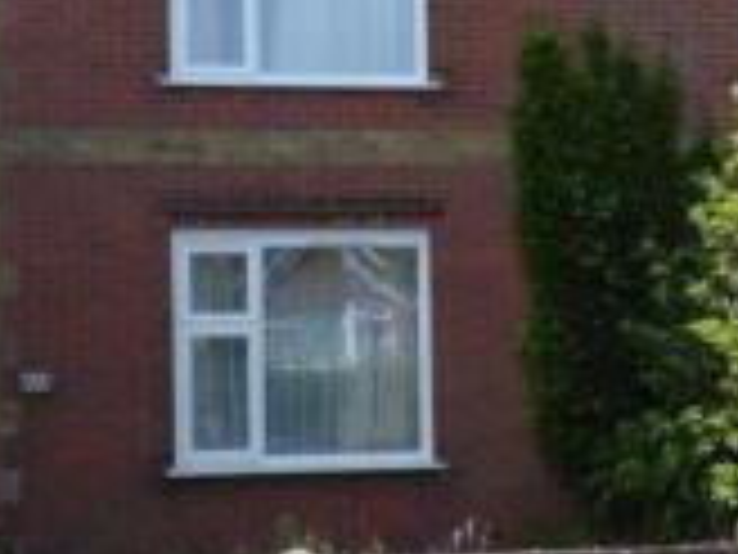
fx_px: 1663
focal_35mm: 78
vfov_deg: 18.9
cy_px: 331
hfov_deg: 24.9
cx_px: 250
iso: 100
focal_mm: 4
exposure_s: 1/640
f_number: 3
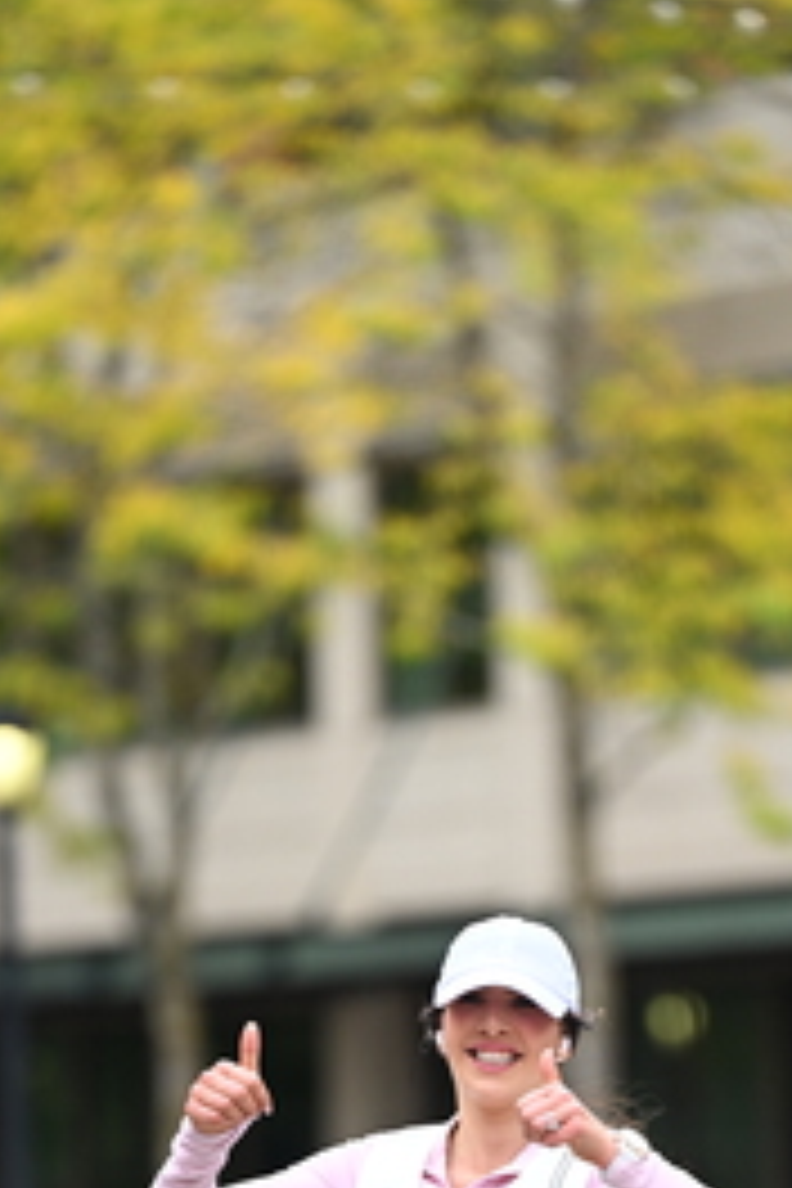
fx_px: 13727
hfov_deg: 3.3
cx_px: 578
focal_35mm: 416
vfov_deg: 4.9
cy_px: 1224
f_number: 2.8
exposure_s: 1/2000
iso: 640
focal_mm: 200
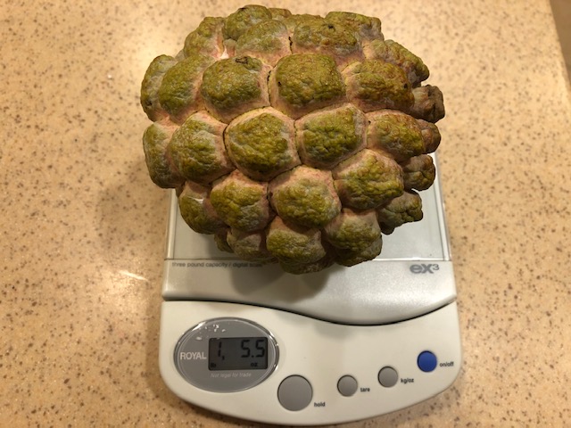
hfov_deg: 63.4
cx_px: 286
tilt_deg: -67.6
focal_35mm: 28
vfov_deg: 49.7
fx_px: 462
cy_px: 214
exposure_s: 1/15
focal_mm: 3.99
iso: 50
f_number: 1.8
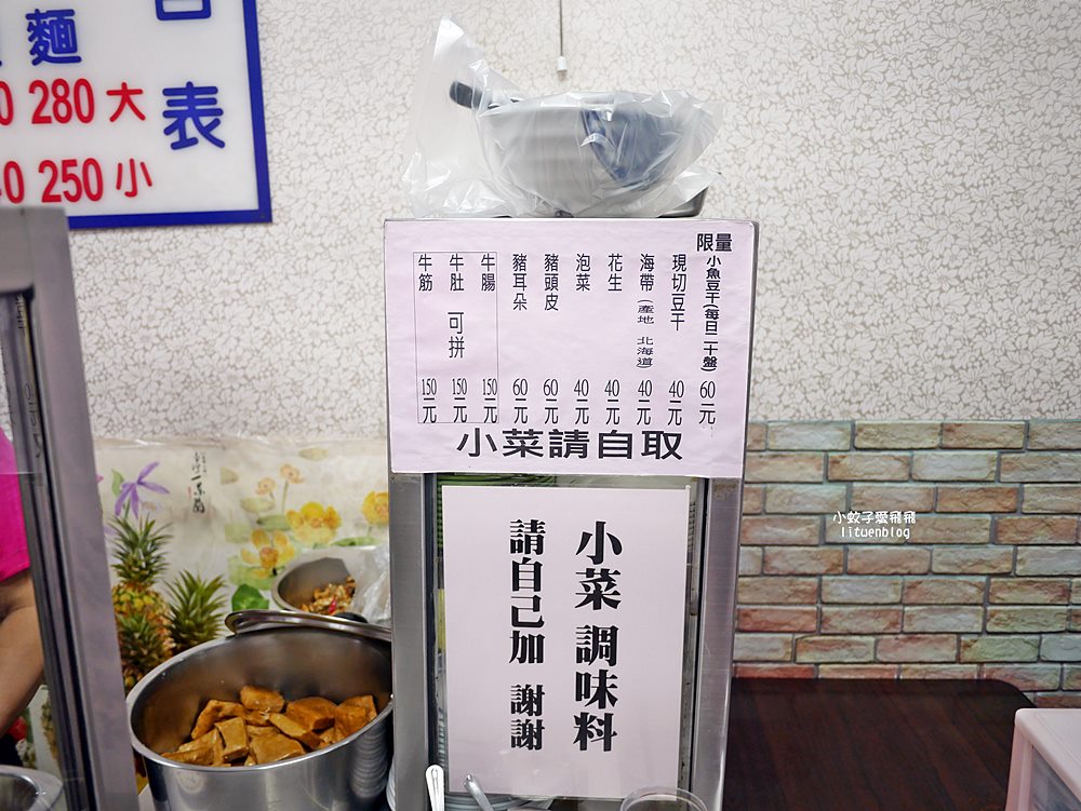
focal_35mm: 28
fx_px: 875
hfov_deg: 63.4
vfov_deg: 49.8
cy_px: 406
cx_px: 540
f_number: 2.5
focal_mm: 14
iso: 200
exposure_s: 1/80
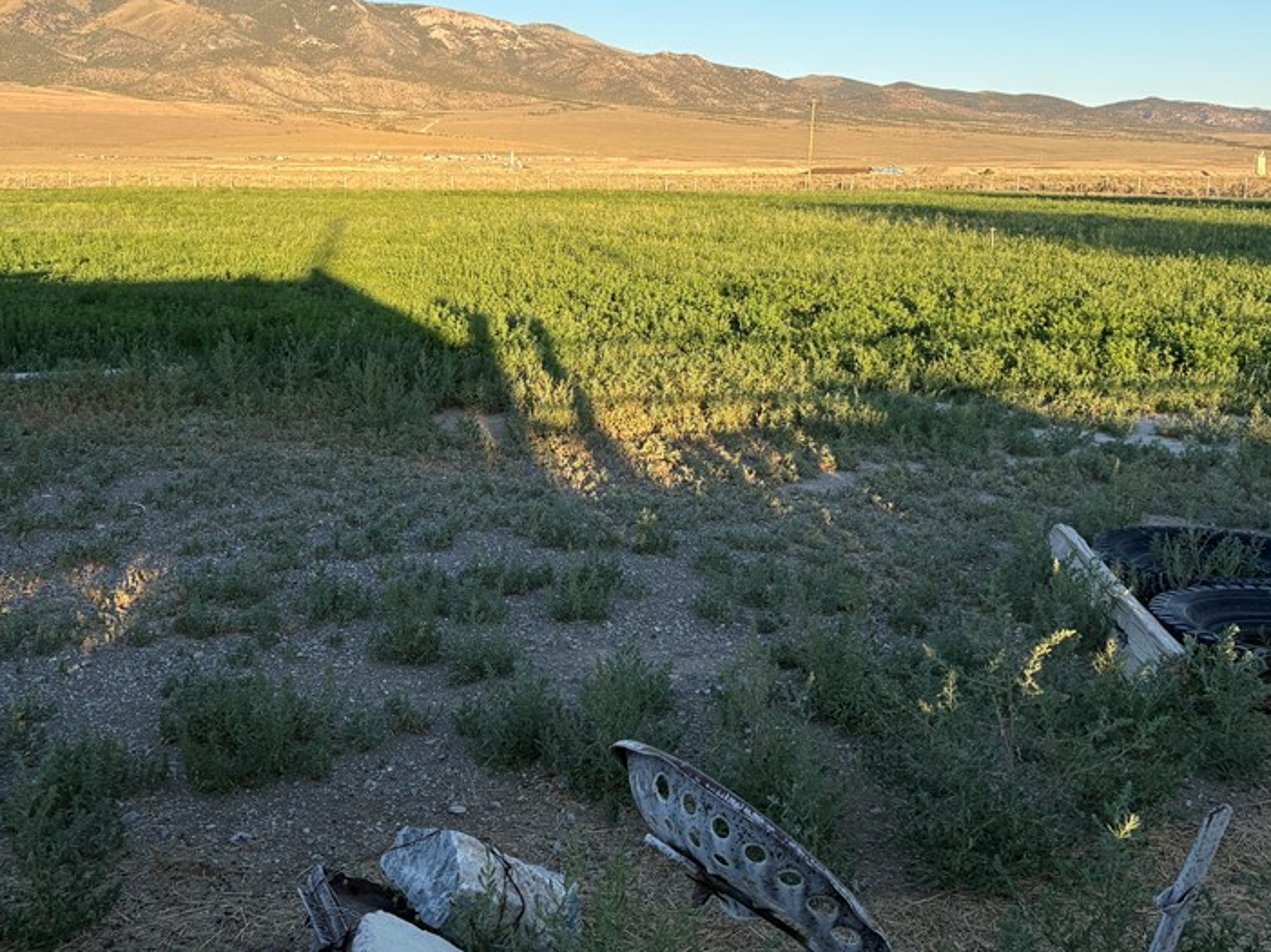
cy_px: 301
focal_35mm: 38
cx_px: 542
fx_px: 1395
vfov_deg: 37.2
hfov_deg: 48.8
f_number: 1.6
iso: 50
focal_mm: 5.96
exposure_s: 1/1239
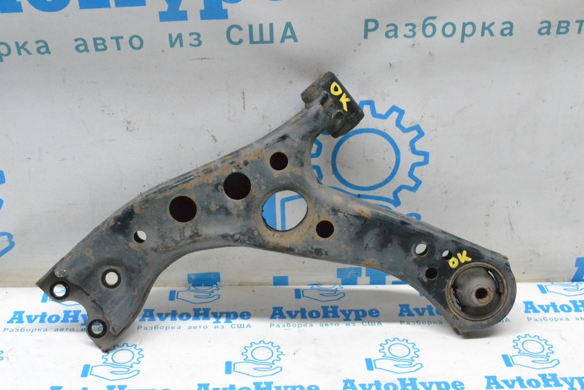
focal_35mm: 48
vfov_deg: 28.1
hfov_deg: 41.1
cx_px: 292
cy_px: 195
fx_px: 779
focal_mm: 32
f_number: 11
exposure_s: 1/100
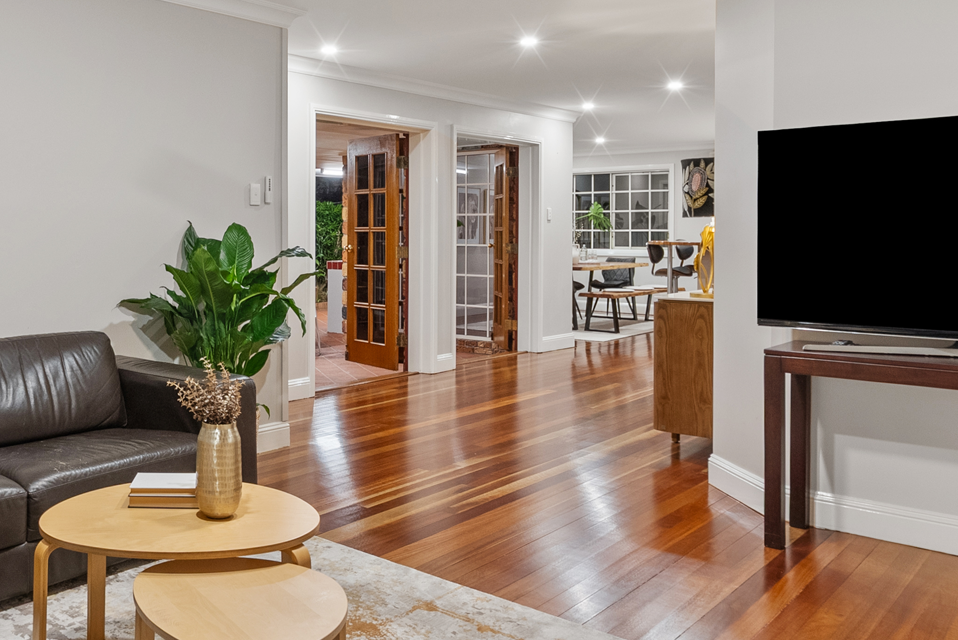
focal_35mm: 33
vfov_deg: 39.8
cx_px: 269
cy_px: 255
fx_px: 879
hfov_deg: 55.1
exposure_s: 1/1.25
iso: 800
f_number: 7.1
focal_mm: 16
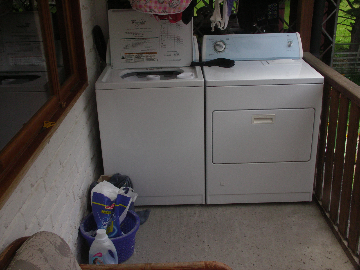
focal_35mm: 37
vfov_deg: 38.7
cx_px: 180
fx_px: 385
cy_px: 135
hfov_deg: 50.1
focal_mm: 9.7
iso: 200
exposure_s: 1/320
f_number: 7.1
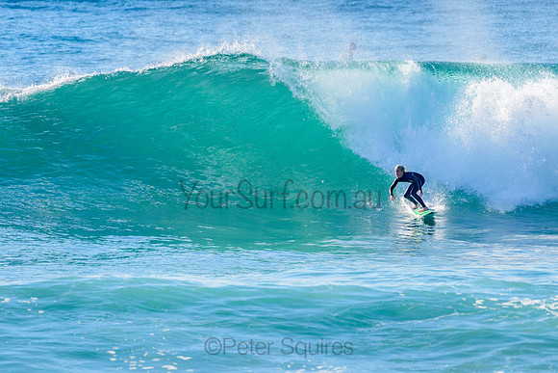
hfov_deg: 3.4
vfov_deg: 2.2
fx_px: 9507
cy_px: 149
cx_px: 320
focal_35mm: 613
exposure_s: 1/2000
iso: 320
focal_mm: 500
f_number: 5.6
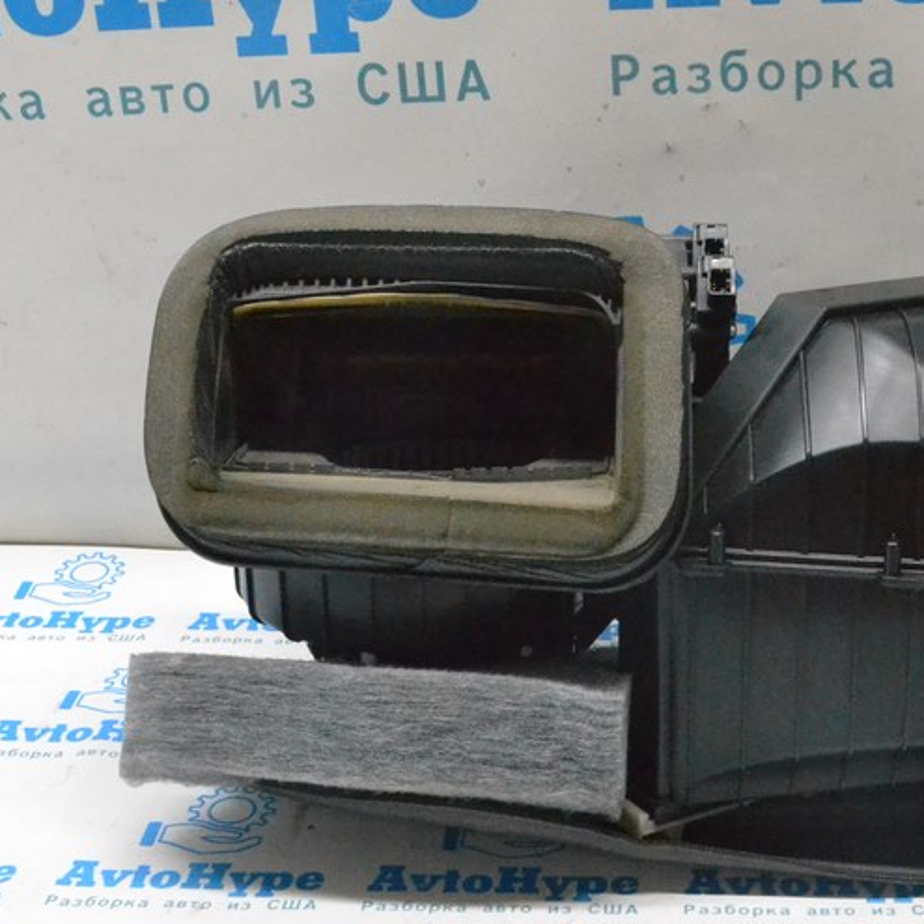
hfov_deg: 29.2
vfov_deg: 29.5
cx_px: 651
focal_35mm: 58
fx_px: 1752
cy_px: 488
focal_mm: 22
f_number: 13
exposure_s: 1/100
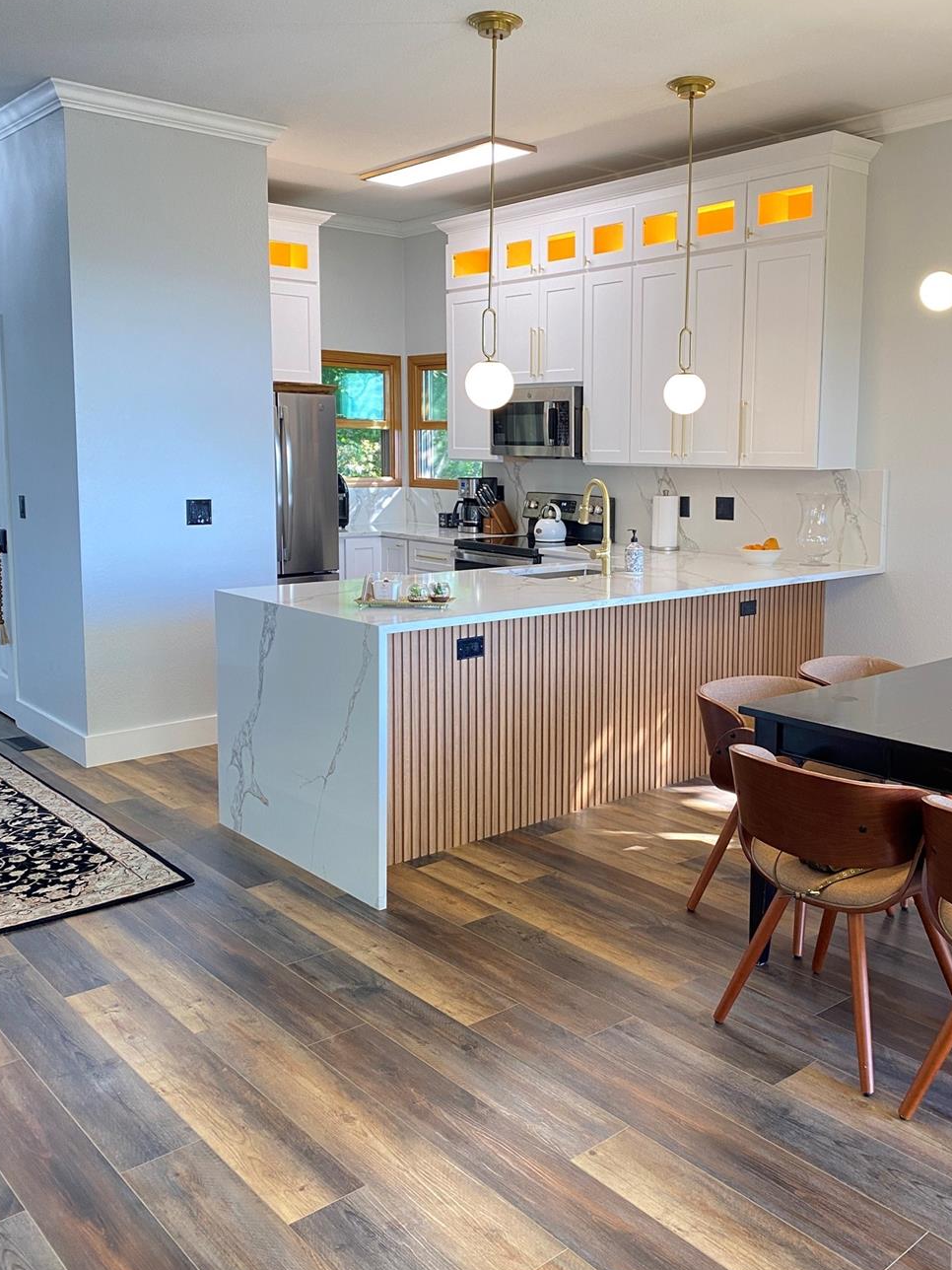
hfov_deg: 45.3
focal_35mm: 31
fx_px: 1137
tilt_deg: -6.7
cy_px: 602
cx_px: 560
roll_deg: -1.1
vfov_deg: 58.3
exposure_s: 1/60
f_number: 1.8
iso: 100
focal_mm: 4.25
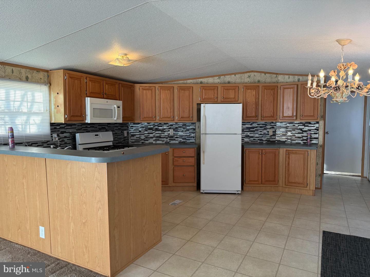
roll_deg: -0.1
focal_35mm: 24
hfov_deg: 71.6
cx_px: 185
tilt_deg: -4.2
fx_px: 257
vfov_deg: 56.8
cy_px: 138
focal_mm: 6.76
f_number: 1.78
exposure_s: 1/197
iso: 200
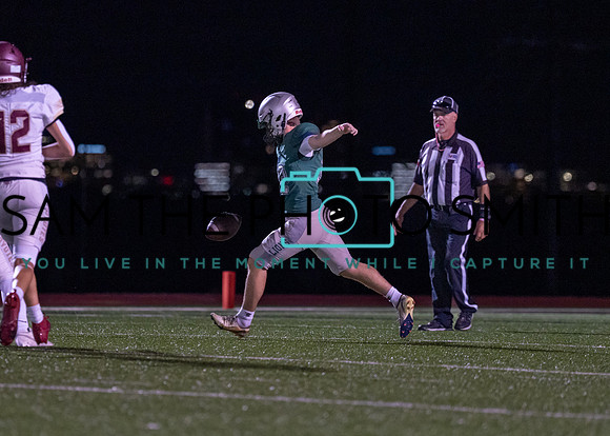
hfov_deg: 6.3
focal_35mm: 321
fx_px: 5567
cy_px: 220
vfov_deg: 4.5
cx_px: 311
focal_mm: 171
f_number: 2.8
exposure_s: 1/1000
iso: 2000
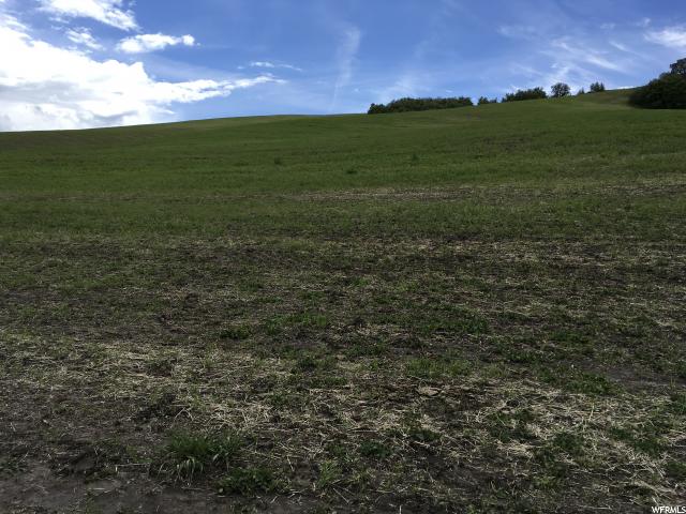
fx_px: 575
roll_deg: -2.5
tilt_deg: +0.3
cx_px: 343
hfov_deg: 61.7
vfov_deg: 48.2
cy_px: 257
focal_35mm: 29
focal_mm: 4.15
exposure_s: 1/1350
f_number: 2.2
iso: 25
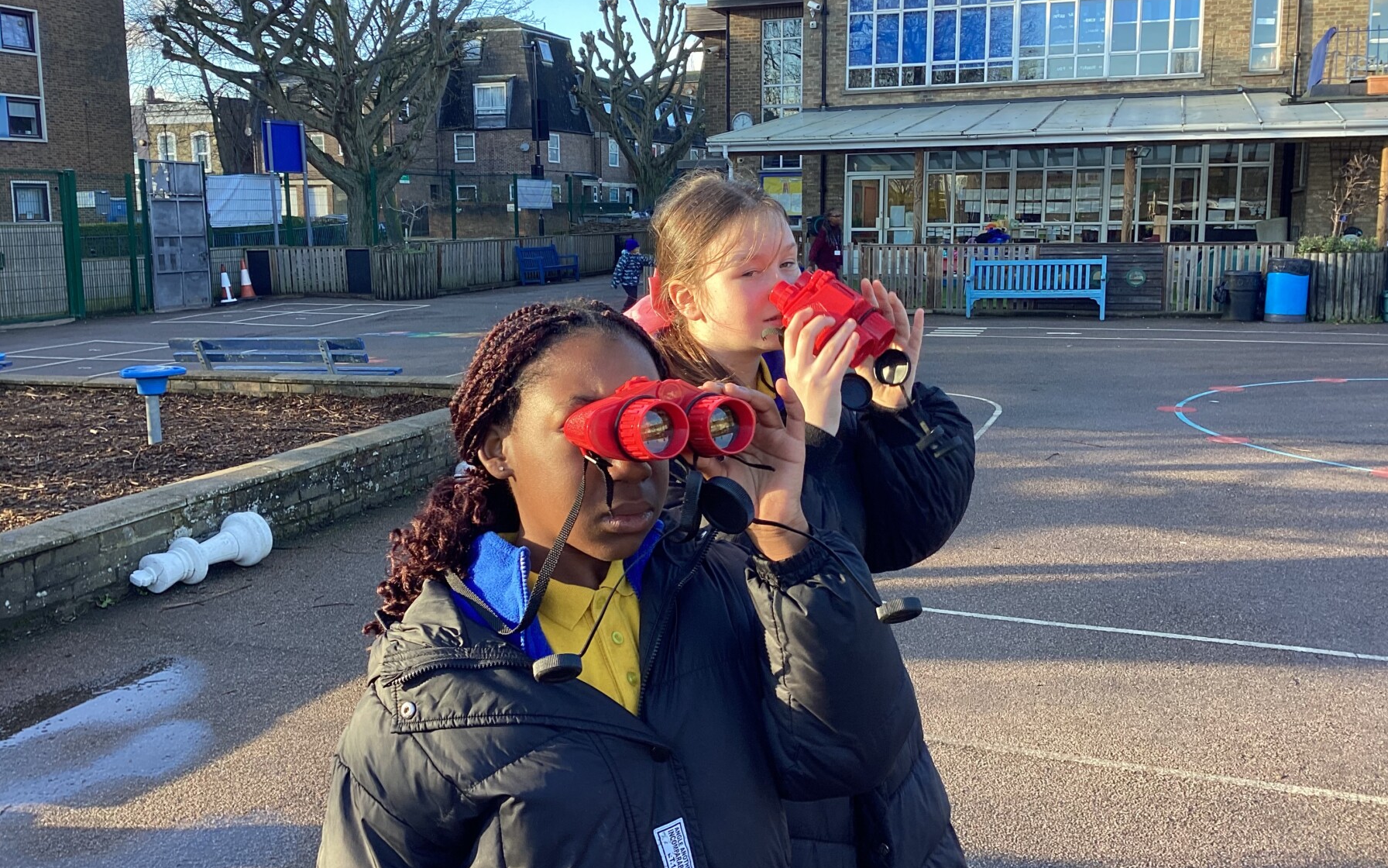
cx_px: 696
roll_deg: +1.7
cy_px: 415
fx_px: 1248
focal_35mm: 33
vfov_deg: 38.3
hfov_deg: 58.1
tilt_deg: -9.5
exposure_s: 1/120
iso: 32
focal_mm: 3.3
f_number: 2.4
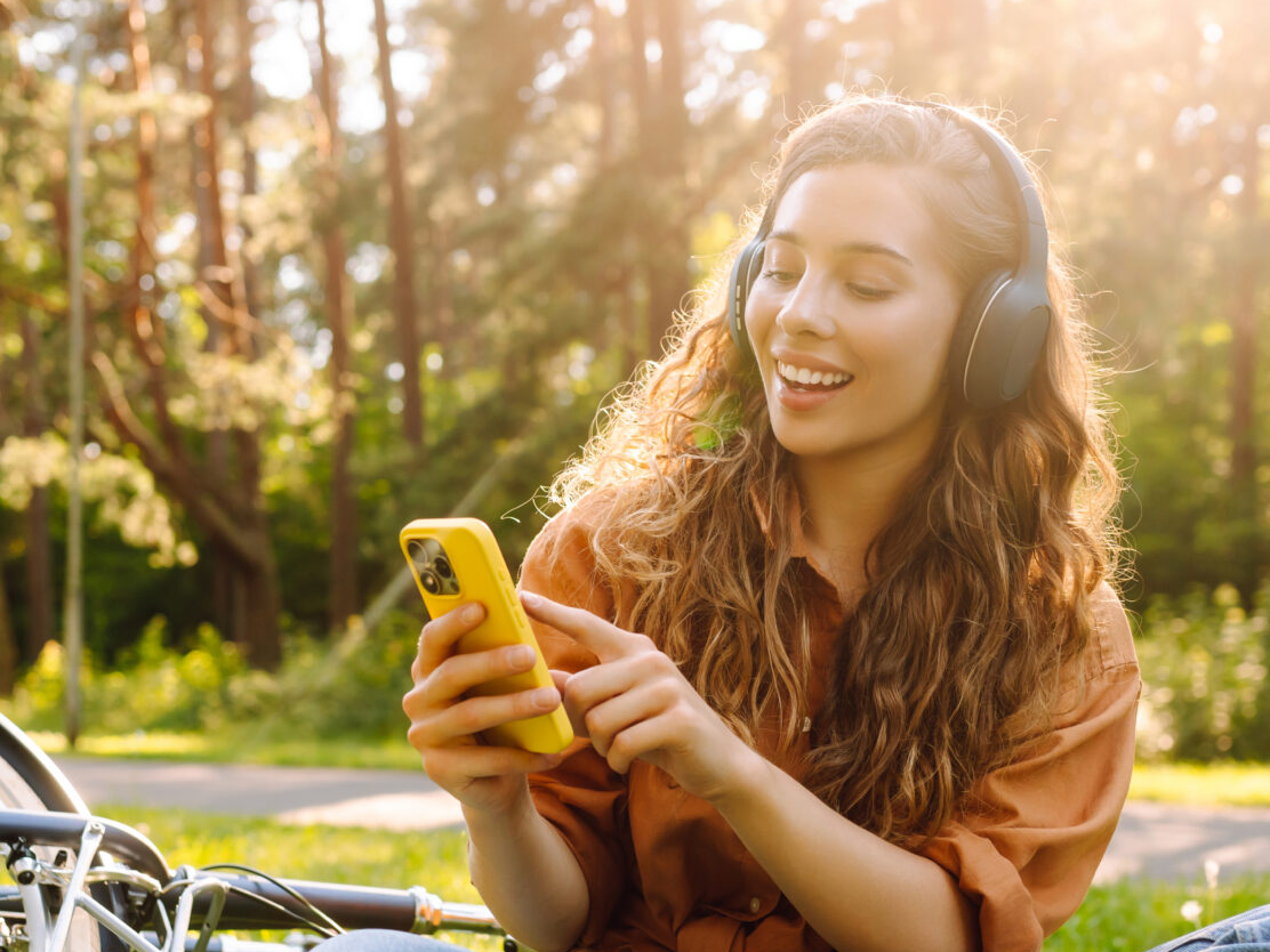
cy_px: 675
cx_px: 557
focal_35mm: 62
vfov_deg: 23.5
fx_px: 2275
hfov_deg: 31.2
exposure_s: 1/400
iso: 320
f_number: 2.2
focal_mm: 35
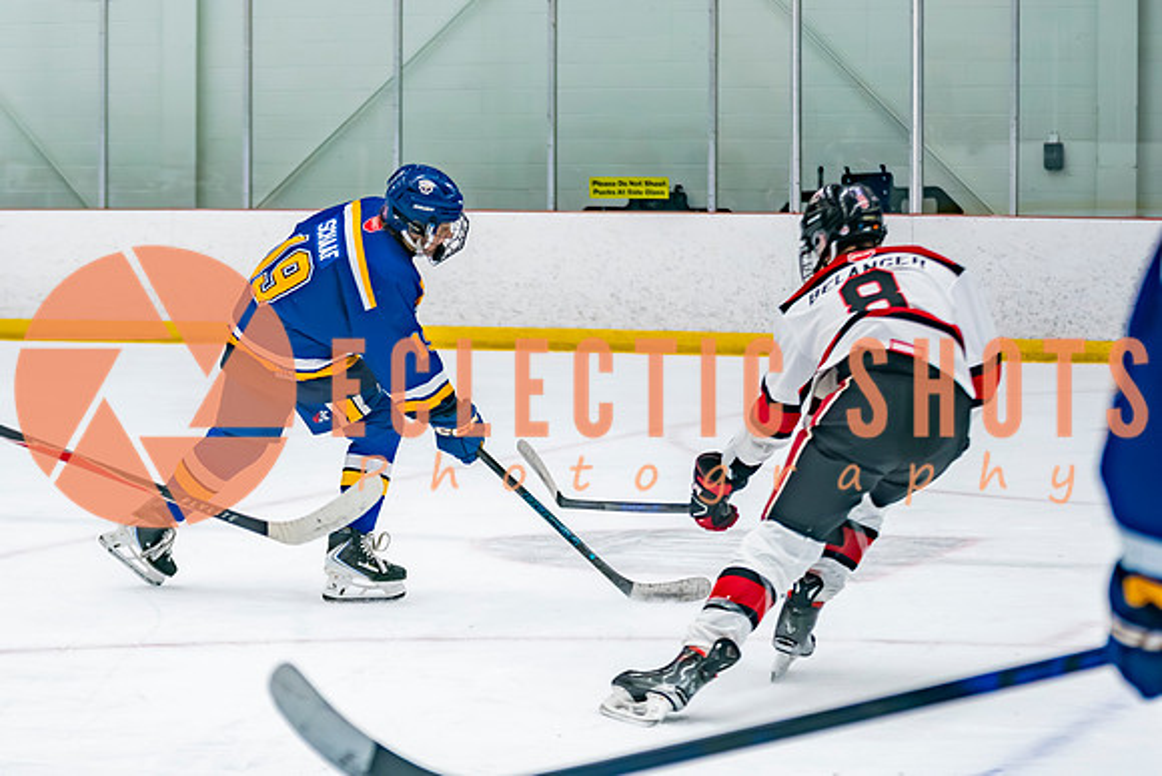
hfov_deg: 18.1
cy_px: 433
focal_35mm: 112
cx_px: 308
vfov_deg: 12.2
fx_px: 3631
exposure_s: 1/640
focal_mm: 70
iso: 1250
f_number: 2.8
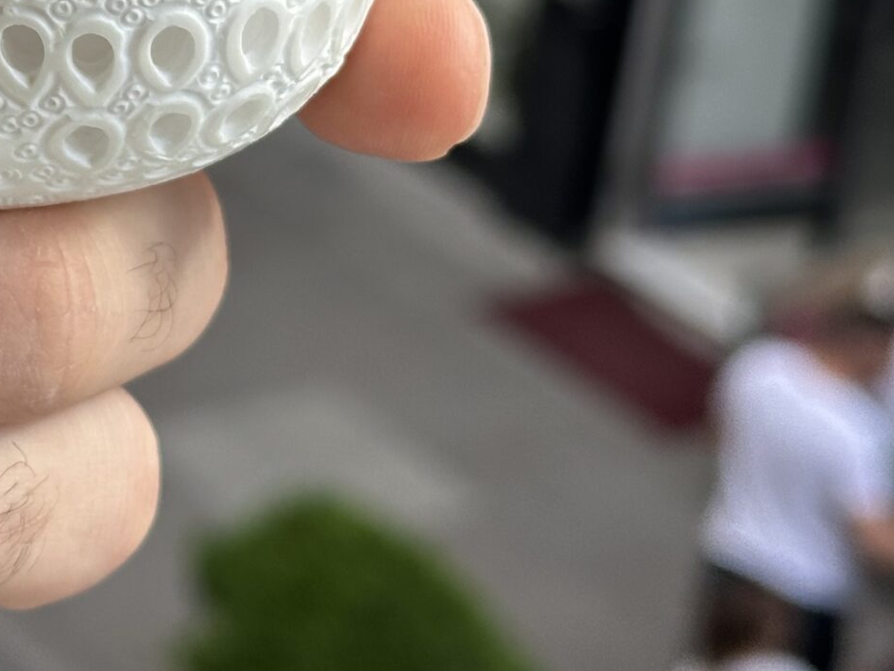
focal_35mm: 131
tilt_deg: -20.8
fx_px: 3384
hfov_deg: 14.3
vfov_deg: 11.1
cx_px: -315
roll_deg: -4.0
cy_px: -111
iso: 64
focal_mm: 6.86
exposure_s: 1/1009
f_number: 1.78
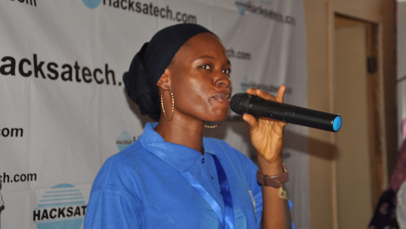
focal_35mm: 66
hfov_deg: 31.9
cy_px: 101
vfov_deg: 18.3
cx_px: 203
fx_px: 711
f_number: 4.8
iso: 200
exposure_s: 1/60
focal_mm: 42
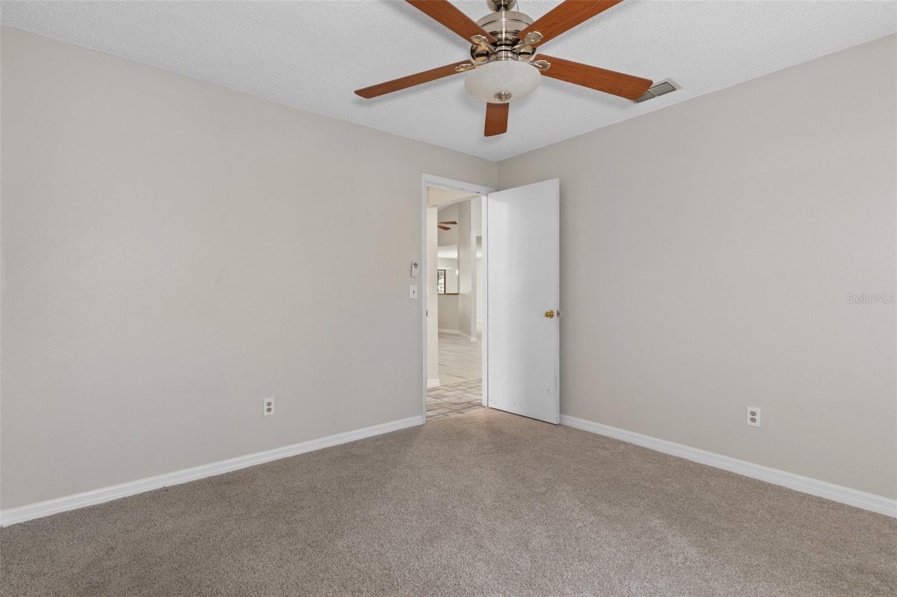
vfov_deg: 72.0
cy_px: 298
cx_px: 448
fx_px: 411
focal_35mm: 16
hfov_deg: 95.0
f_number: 8
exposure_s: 3.2
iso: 320
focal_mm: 11
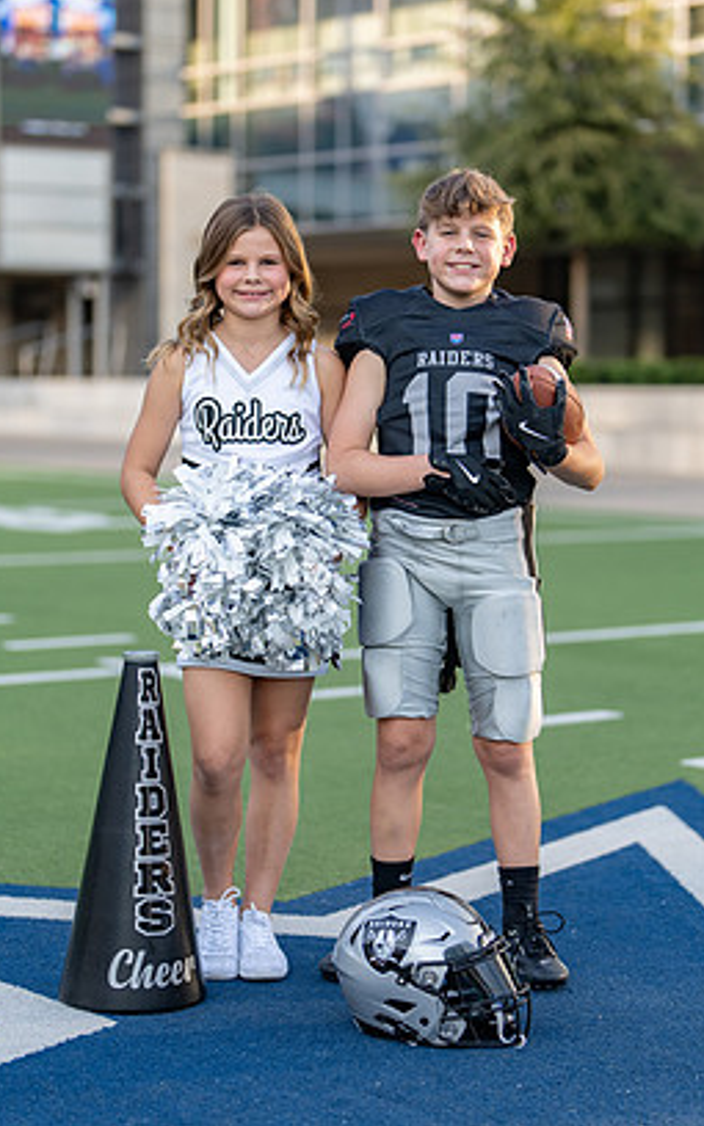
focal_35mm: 85
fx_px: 2609
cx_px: 416
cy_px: 571
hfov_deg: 15.4
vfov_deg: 24.4
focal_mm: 50
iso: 100
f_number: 1.2
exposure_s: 1/2000
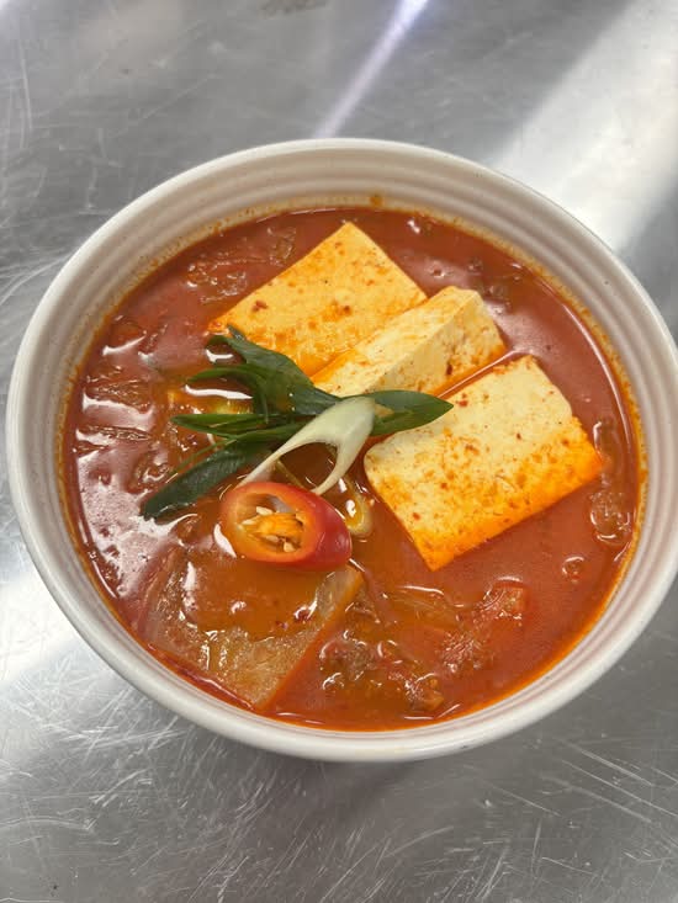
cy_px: 452
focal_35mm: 26
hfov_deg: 53.1
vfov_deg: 67.3
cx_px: 339
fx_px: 679
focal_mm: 5.96
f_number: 1.6
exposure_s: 1/50
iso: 64
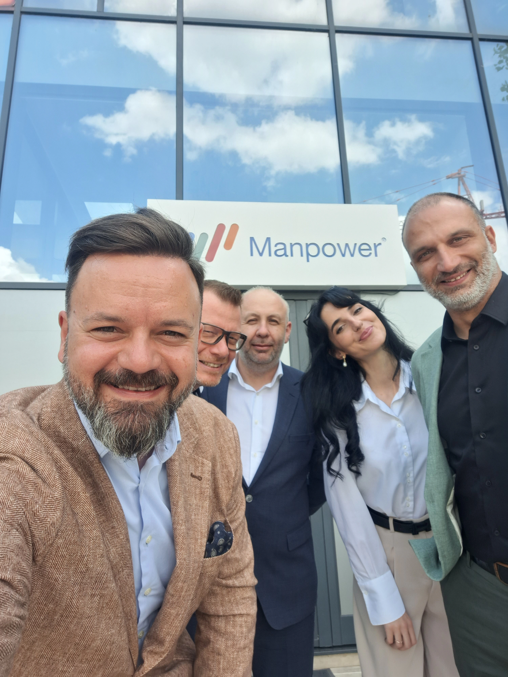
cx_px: 254
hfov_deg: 54.9
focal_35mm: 25
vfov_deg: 69.4
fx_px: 489
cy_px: 338
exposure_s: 1/303
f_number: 2.2
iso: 50
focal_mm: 3.72
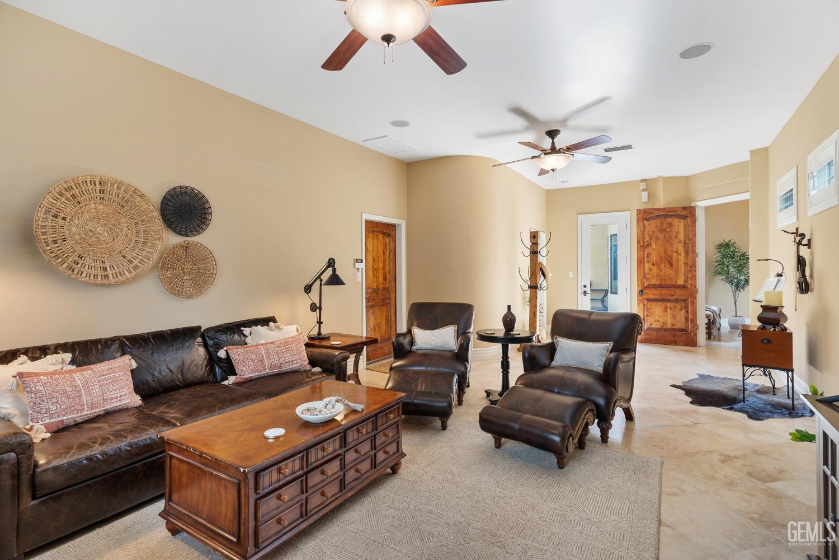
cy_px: 280
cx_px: 420
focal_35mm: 17
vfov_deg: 70.4
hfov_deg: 93.3
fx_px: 396
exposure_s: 1/3
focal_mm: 17
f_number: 5.6
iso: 400
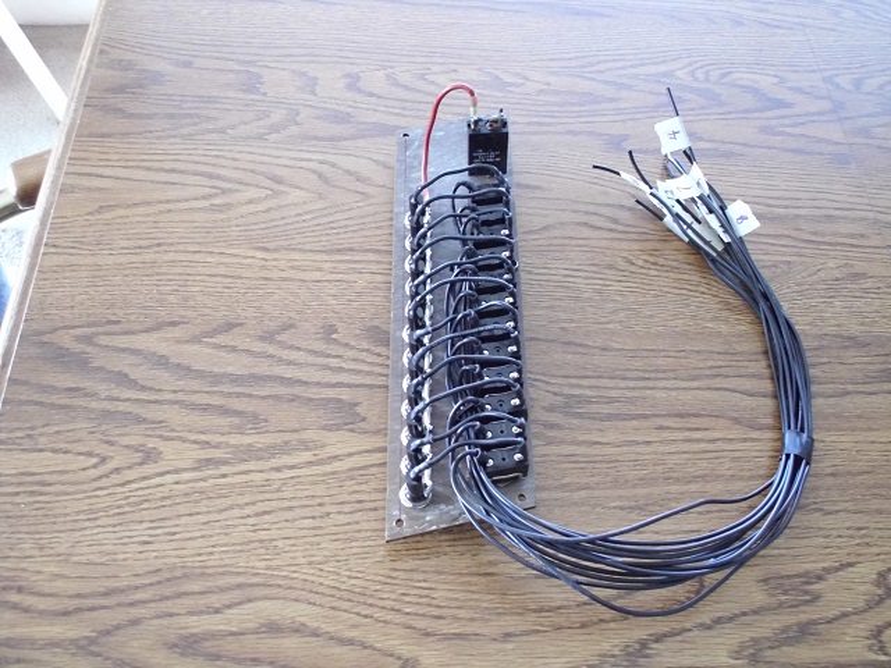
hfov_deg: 49.0
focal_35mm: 38
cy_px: 334
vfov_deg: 37.7
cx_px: 446
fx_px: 978
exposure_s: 1/60
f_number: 2.9
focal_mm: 6.3
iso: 800
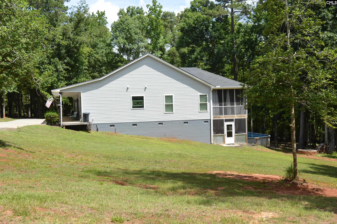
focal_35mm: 45
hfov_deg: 43.6
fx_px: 421
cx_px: 168
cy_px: 112
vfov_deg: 29.8
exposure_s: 1/250
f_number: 8
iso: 100
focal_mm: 30
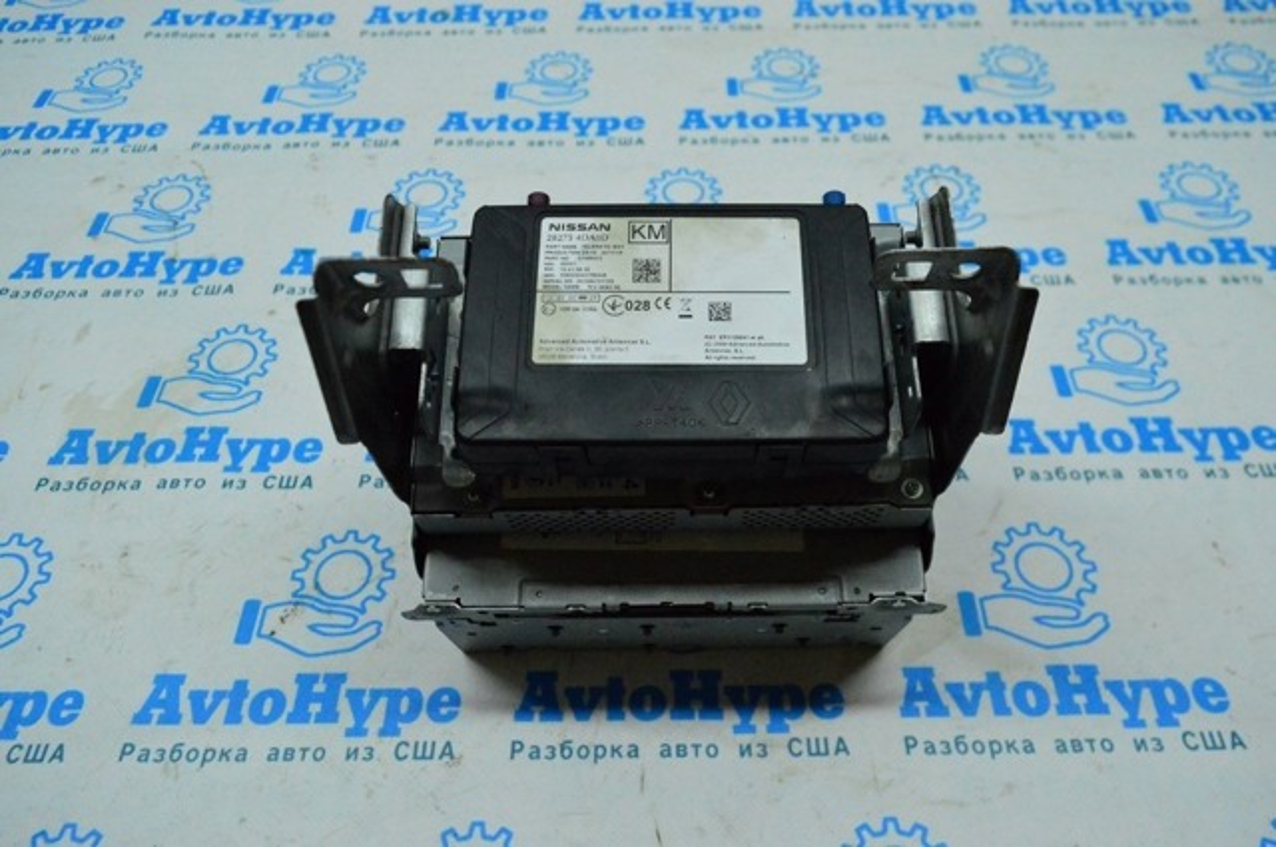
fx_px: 956
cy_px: 424
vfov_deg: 47.8
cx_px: 638
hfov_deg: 67.4
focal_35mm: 27
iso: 6400
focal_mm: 18
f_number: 6.3
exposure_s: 1/800
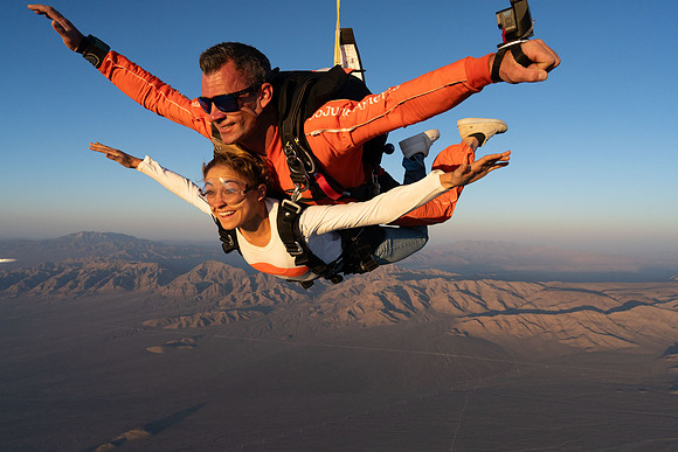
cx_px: 339
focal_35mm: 24
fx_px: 452
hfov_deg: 73.7
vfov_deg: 53.2
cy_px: 226
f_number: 7.1
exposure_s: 1/2000
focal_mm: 24
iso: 1250
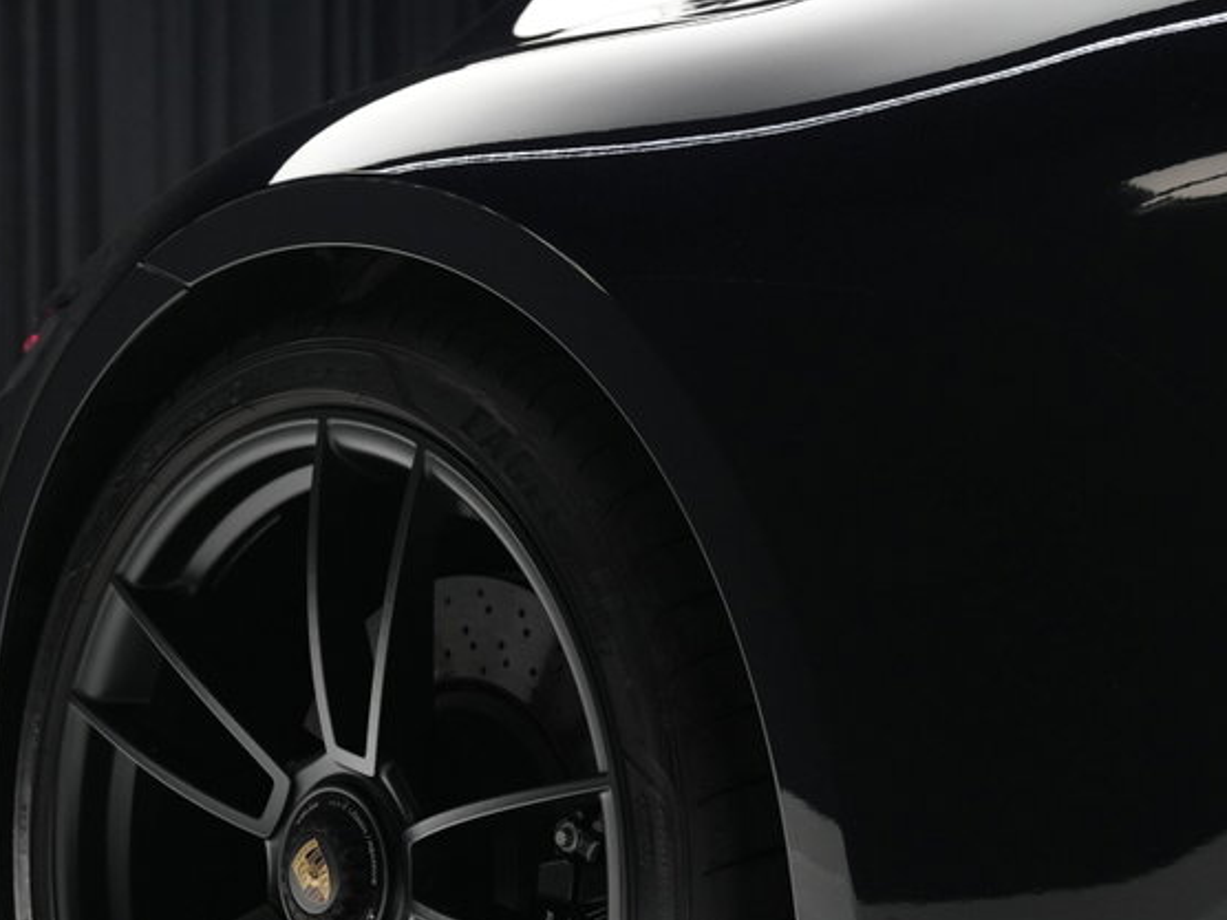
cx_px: 680
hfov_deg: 31.2
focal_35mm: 62
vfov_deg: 23.4
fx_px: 2198
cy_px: 700
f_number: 4
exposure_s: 1/60
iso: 2500
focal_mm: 35
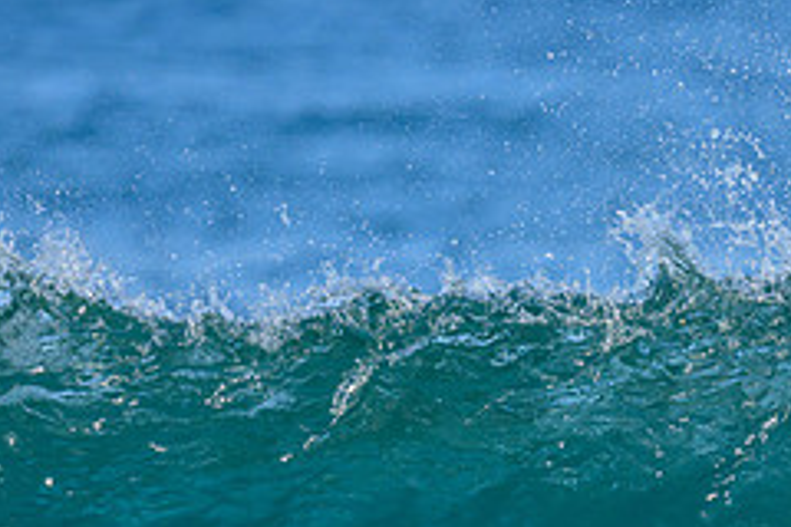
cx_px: 973
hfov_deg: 0.8
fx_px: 53498
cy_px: 528
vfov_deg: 0.6
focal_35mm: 2435
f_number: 6.3
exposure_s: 1/2000
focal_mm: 800
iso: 320
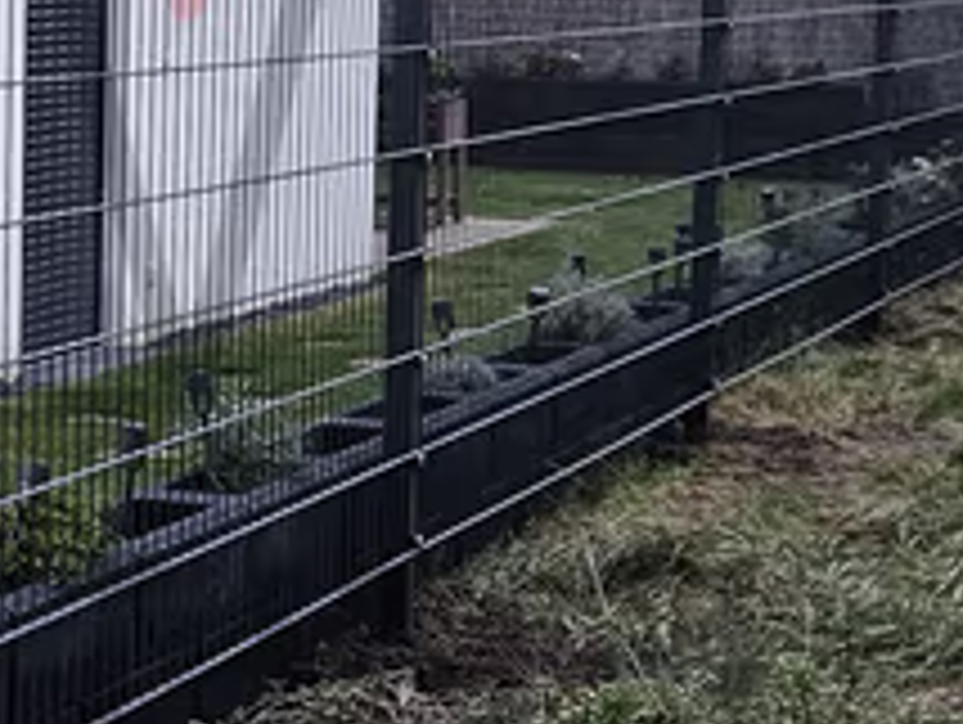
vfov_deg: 13.5
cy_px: 297
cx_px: -45
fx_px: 3064
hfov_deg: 17.4
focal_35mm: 110
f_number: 1.8
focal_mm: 5.4
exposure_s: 1/50
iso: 640
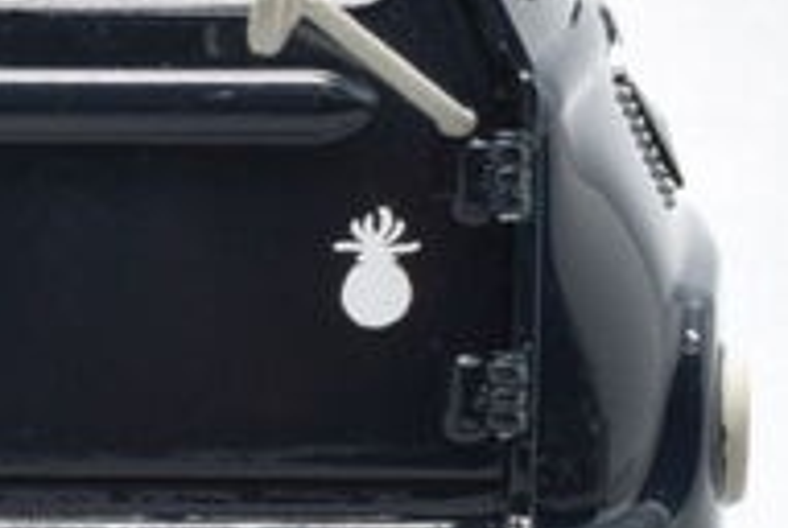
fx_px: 7730
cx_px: -990
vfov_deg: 3.9
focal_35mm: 353
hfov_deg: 5.7
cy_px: 151
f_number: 22
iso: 640
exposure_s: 1/3
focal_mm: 45
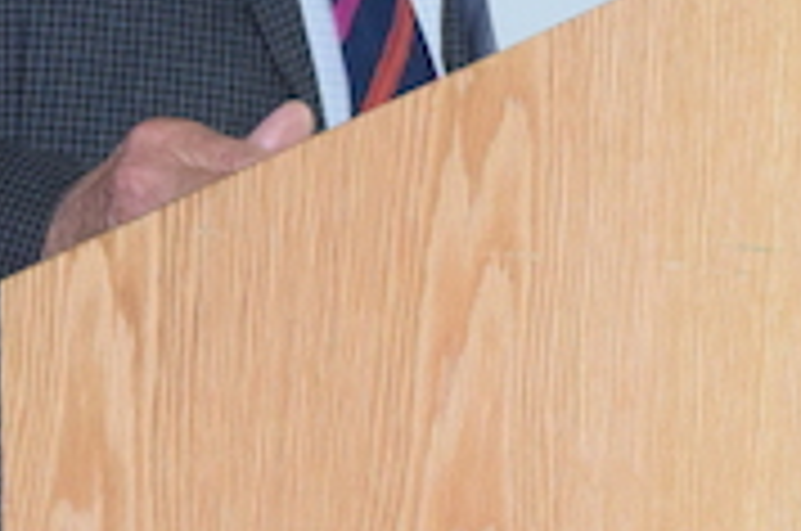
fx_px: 14992
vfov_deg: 2.0
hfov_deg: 3.1
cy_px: 16
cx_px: 405
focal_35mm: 675
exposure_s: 1/60
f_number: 4.5
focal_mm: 100
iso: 2200
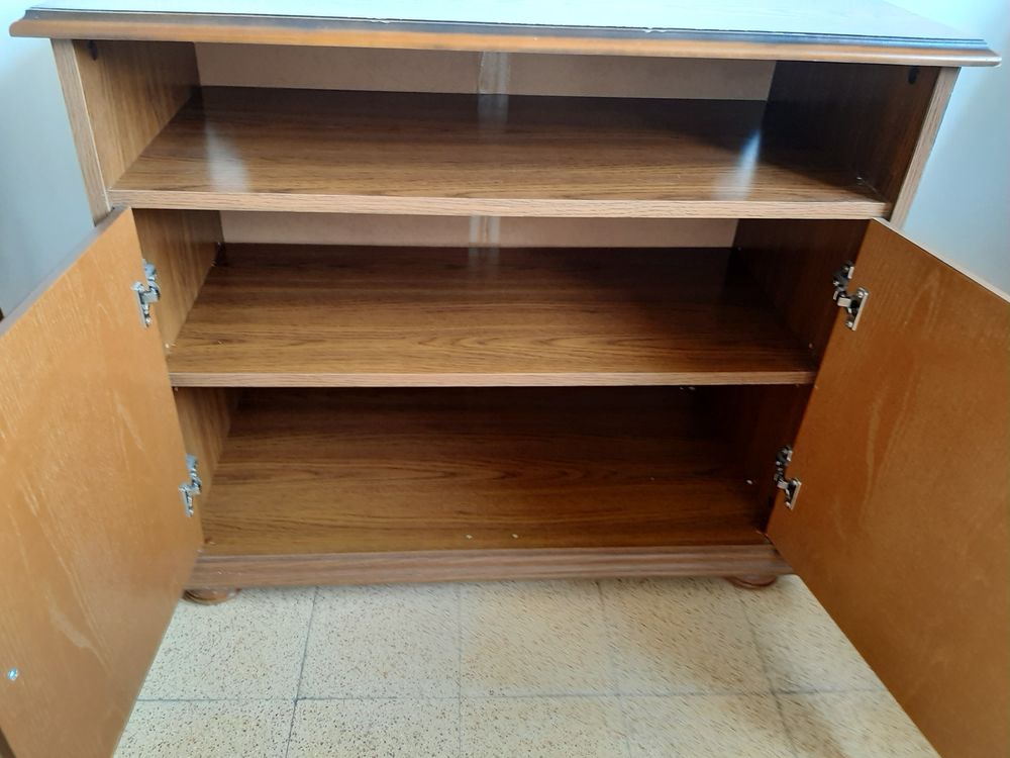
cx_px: 505
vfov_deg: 51.4
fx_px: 788
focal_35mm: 27
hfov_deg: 65.3
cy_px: 379
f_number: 1.7
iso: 125
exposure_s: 1/50
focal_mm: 3.93
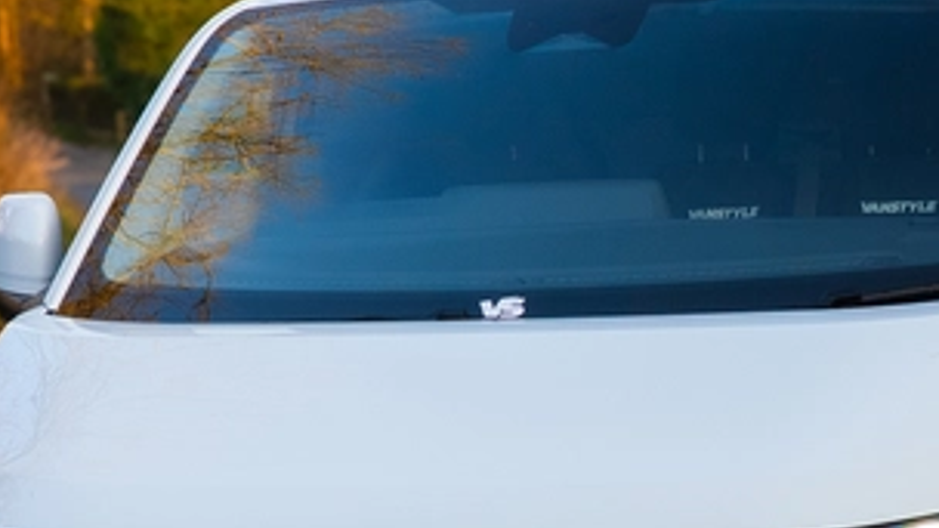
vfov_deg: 12.1
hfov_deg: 21.6
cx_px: 531
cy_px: 559
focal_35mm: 99
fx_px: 2465
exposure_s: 1/80
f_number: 10
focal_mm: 30
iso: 500
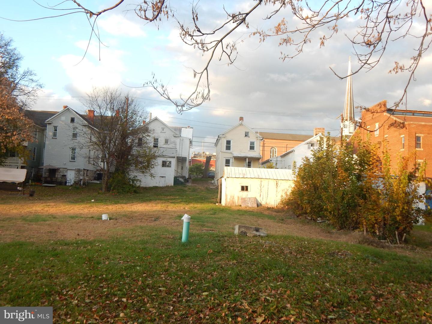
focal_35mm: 31
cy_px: 162
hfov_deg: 58.4
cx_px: 216
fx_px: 387
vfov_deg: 45.4
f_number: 3.2
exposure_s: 1/160
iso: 125
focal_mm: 5.6
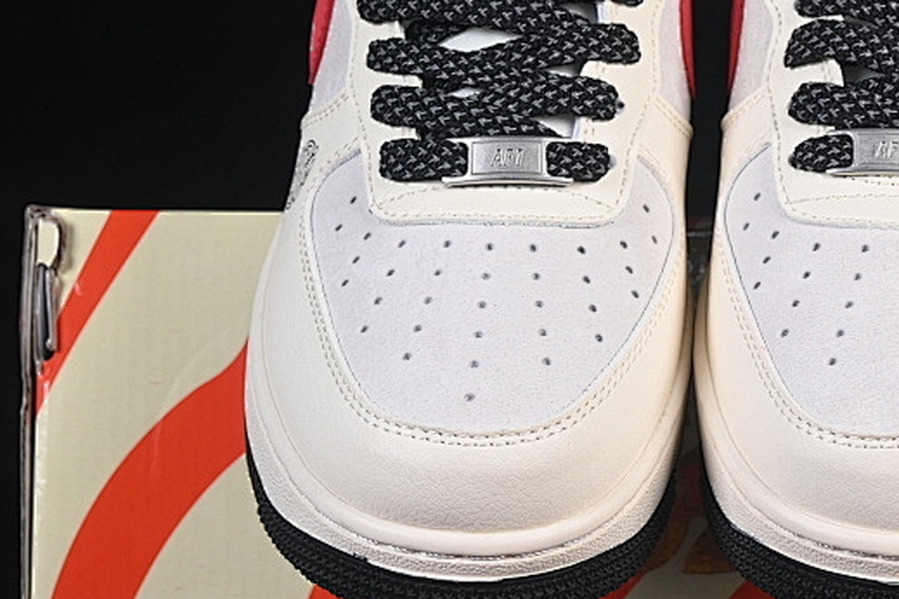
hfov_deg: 13.1
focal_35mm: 156
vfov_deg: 8.8
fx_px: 3895
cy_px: 234
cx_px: 707
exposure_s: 1/80
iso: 160
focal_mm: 50
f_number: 8
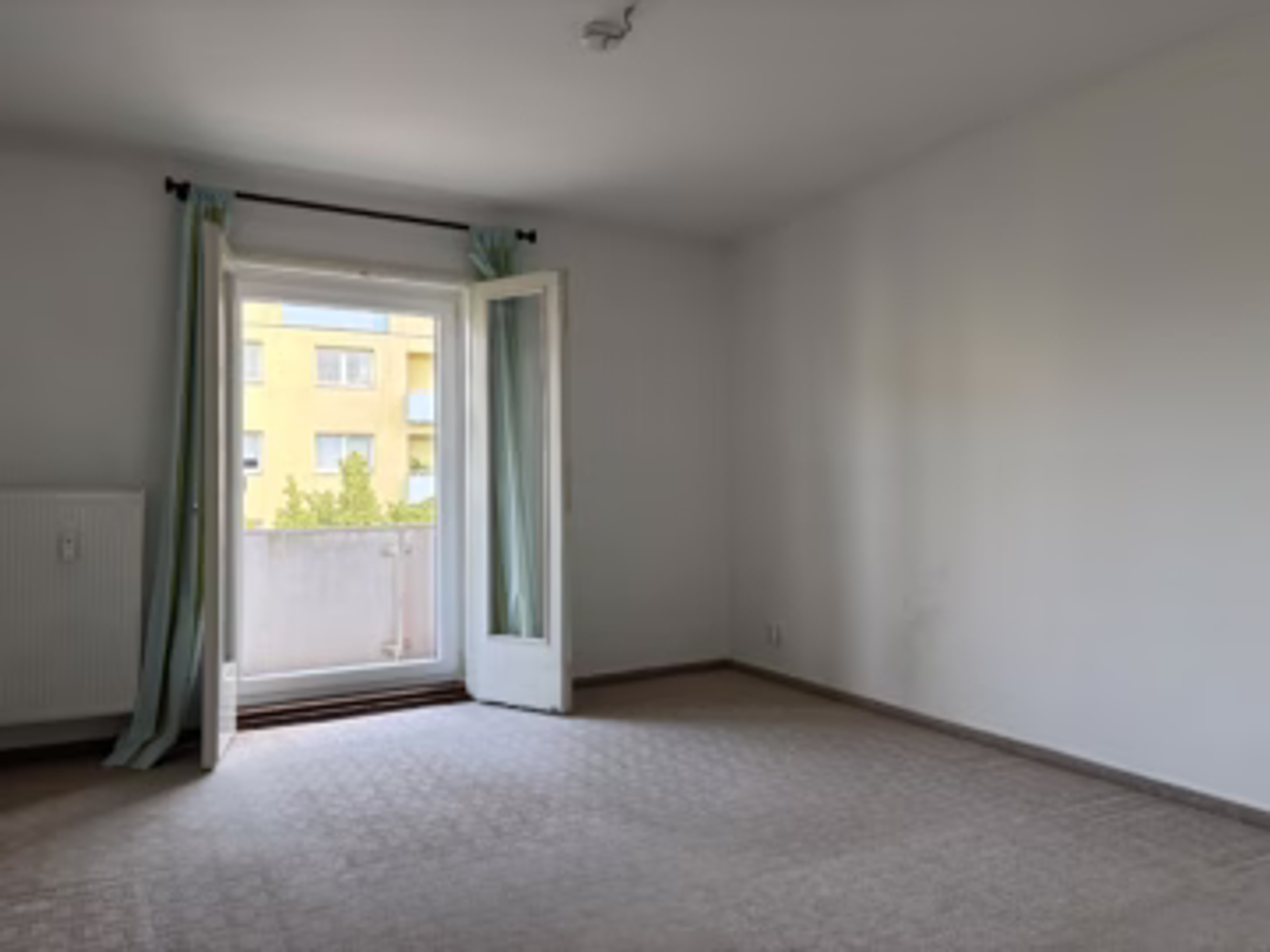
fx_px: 954
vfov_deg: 53.1
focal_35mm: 26
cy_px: 476
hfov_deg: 67.3
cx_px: 635
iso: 80
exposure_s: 1/121
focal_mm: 5.96
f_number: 1.6
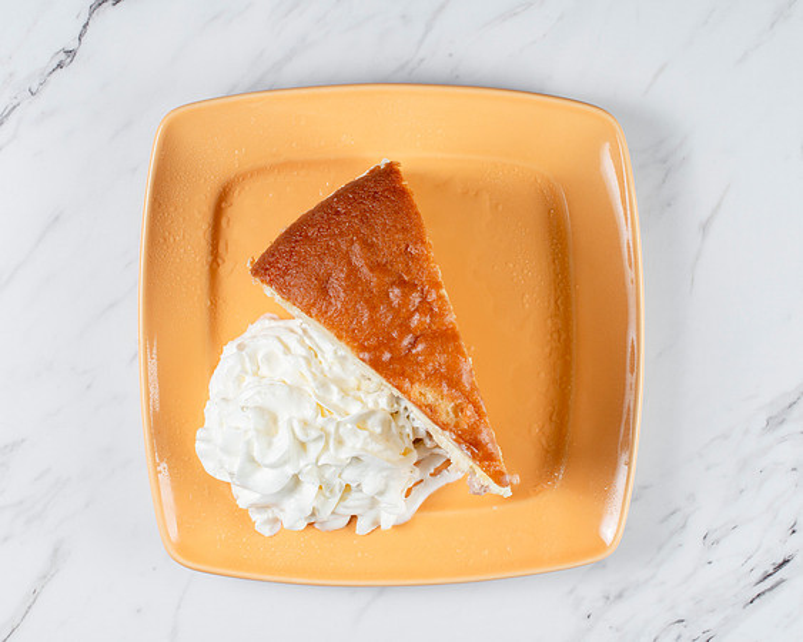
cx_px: 377
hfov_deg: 30.1
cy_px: 287
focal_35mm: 63
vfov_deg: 24.2
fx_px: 1493
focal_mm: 50
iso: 200
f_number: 9
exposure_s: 1/200
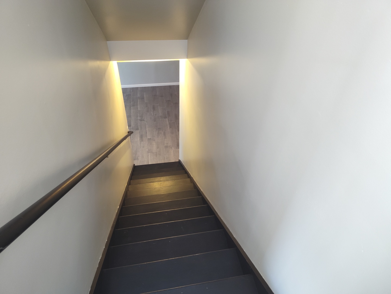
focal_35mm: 23
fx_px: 260
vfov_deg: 58.9
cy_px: 147
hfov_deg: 73.9
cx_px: 196
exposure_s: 1/60
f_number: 1.8
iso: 1556
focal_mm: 5.56
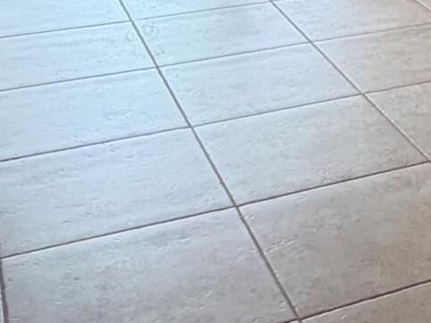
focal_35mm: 87
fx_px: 1083
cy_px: -262
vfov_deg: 14.8
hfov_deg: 20.5
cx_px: 568
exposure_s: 1/120
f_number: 2.2
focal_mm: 2.22
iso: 125
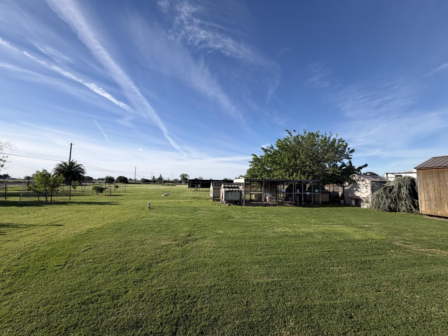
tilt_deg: +3.6
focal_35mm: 14
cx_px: 224
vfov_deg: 85.7
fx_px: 181
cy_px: 168
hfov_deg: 102.1
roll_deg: -0.4
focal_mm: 2.22
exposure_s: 1/770
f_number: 2.2
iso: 25
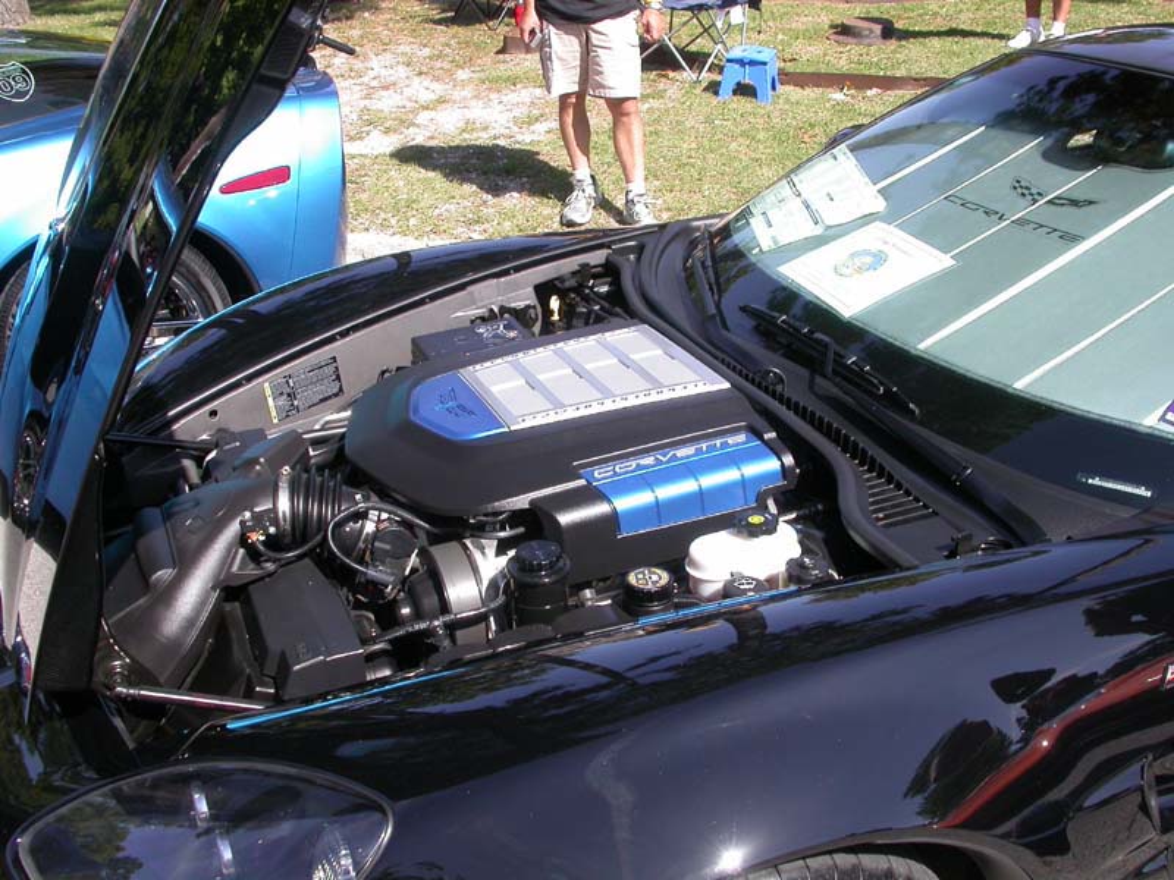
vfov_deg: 37.7
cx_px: 587
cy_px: 440
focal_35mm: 38
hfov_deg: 49.0
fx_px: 1289
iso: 100
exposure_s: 1/213
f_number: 6
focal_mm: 7.85
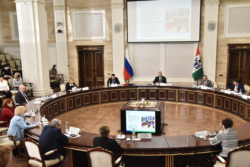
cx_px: 125
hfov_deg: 50.7
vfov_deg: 35.0
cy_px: 84
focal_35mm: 38
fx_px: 264
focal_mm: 38
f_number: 9
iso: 8000
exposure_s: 1/125
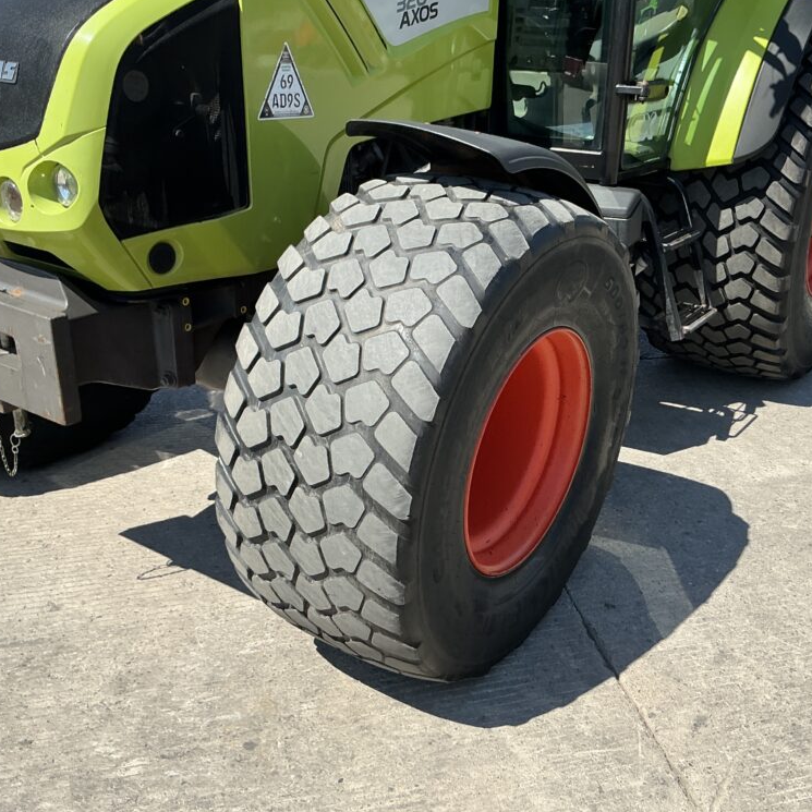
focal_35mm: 34
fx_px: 902
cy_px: 412
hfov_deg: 48.3
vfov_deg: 48.4
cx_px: 457
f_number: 1.8
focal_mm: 3
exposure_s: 1/1221
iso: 25
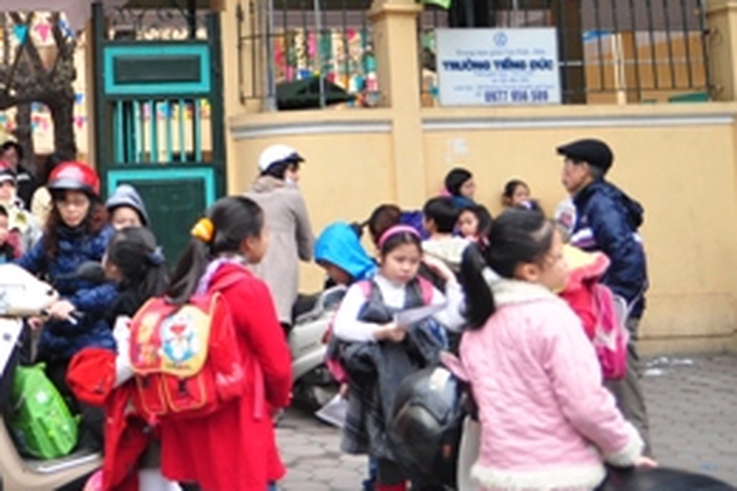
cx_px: -28
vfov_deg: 12.2
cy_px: 60
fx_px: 2271
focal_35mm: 111
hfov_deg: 17.9
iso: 640
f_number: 2.8
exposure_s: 1/200
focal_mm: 32
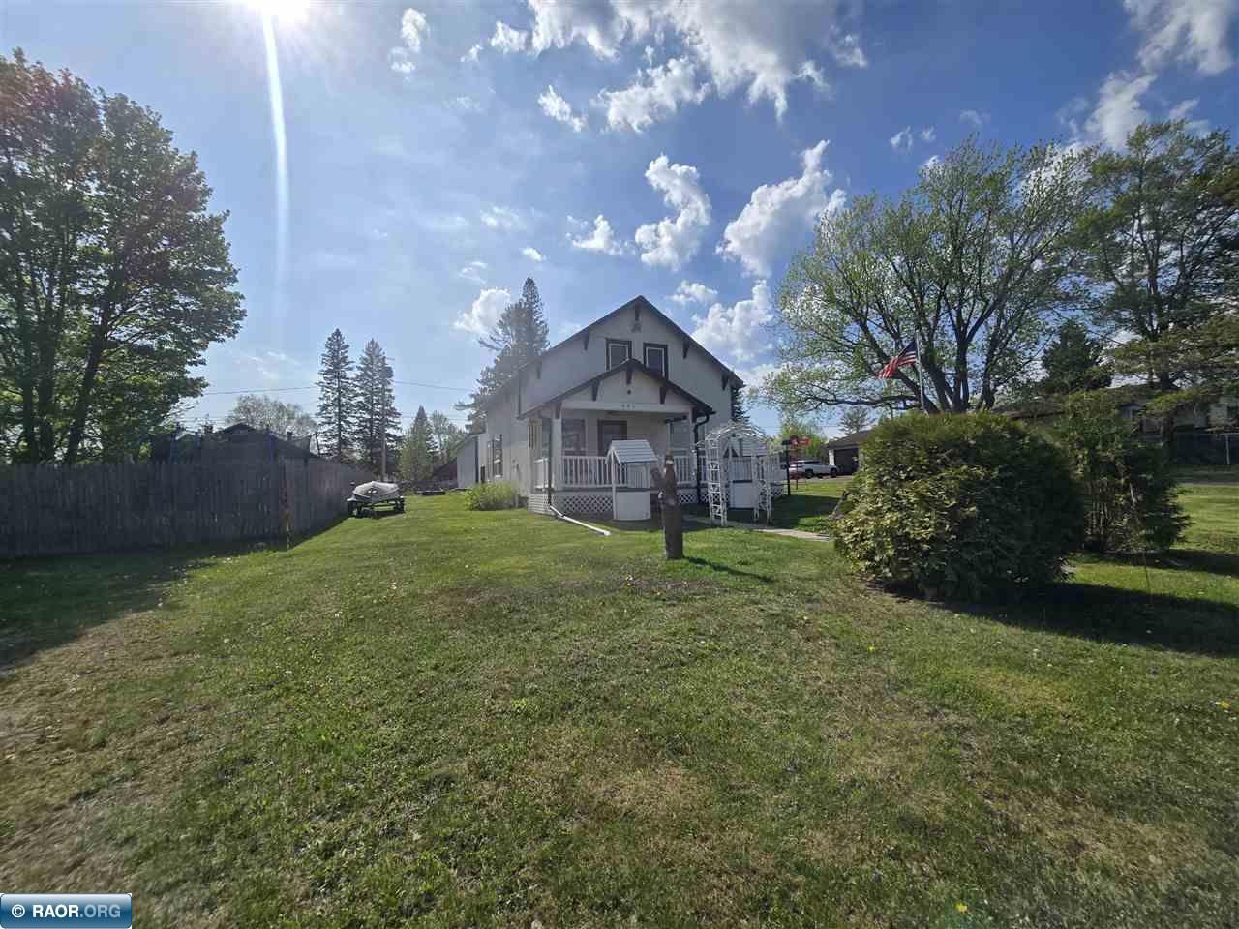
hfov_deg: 106.2
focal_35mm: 13
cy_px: 464
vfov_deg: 89.9
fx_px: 465
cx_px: 620
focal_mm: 2.2
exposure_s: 1/5328
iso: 50
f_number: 2.2
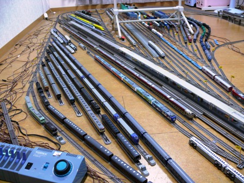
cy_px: 92
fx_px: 247
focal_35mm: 35
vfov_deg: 40.7
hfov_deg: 52.6
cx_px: 122
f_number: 2.8
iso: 200
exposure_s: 1/13
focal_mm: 7.4
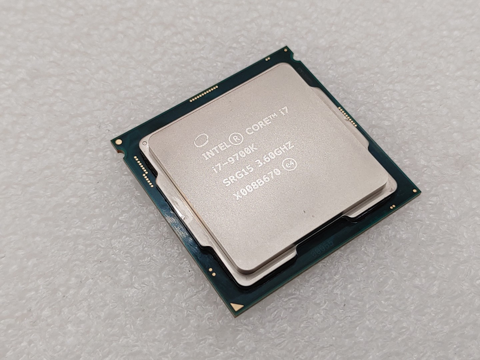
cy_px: 180
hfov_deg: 41.2
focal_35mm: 46
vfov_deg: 31.5
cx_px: 240
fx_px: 638
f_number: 1.8
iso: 50
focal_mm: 4.36
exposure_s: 1/238
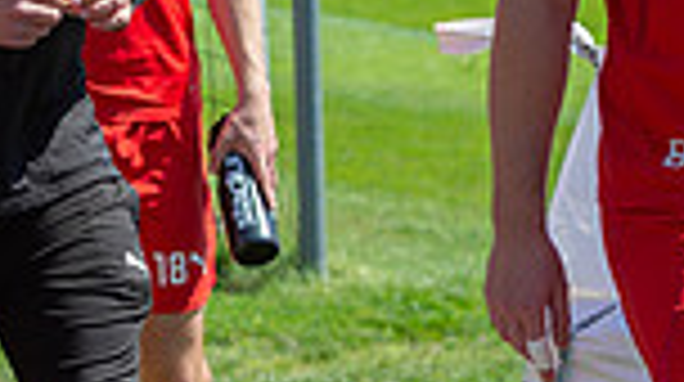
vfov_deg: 3.2
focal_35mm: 380
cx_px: 32
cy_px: -85
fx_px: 6882
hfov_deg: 5.7
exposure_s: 1/1000
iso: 280
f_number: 5
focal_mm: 95
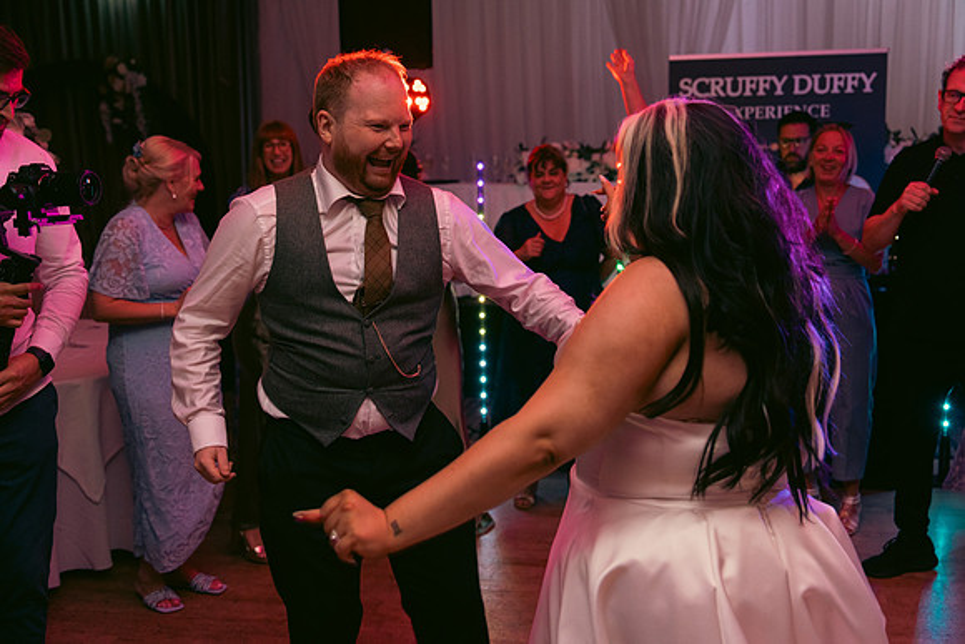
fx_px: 1099
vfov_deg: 32.6
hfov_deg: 47.4
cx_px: 482
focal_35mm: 41
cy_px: 322
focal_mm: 41
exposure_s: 1/160
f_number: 3.5
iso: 2500
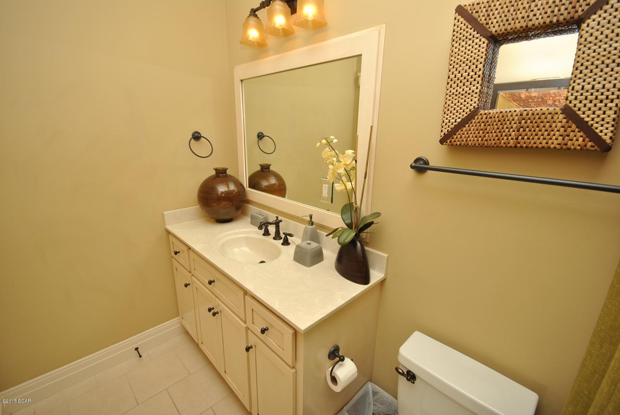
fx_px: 259
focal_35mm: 15
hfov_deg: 100.3
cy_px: 208
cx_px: 310
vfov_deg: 77.5
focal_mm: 10
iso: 200
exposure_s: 1/200
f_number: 5.6
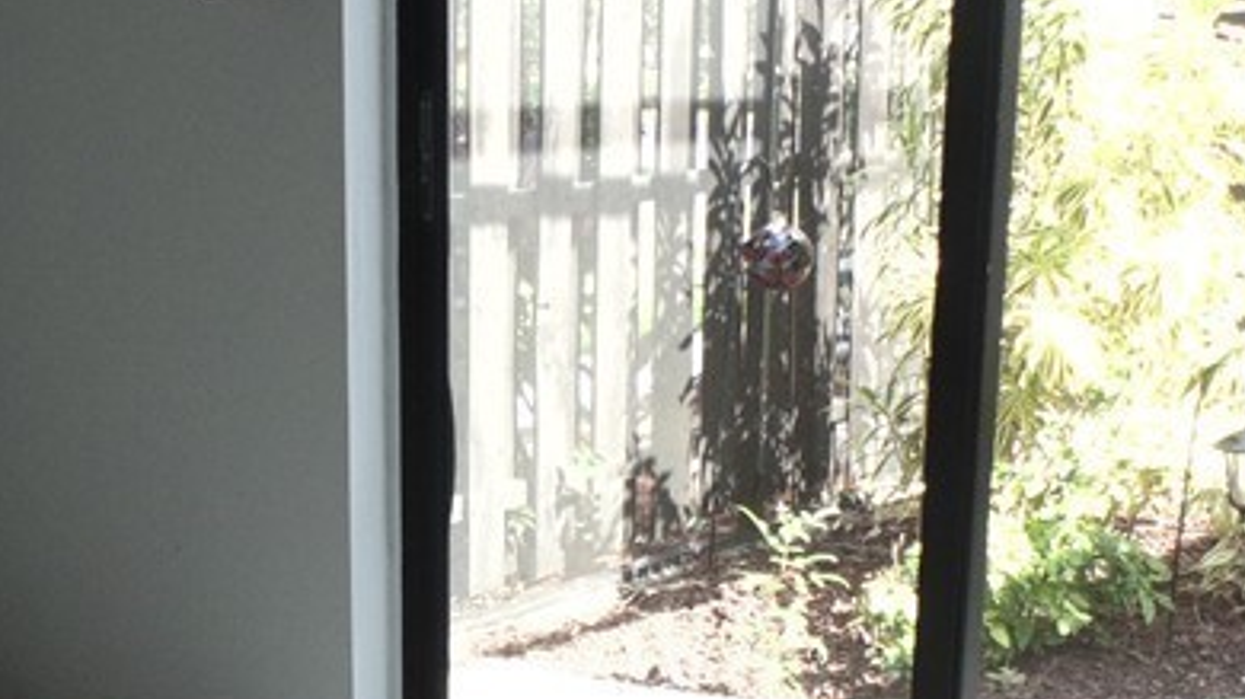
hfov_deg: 33.0
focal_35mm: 63
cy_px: 594
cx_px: 386
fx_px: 2079
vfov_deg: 18.8
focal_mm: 4
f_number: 3.1
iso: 80
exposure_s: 1/50
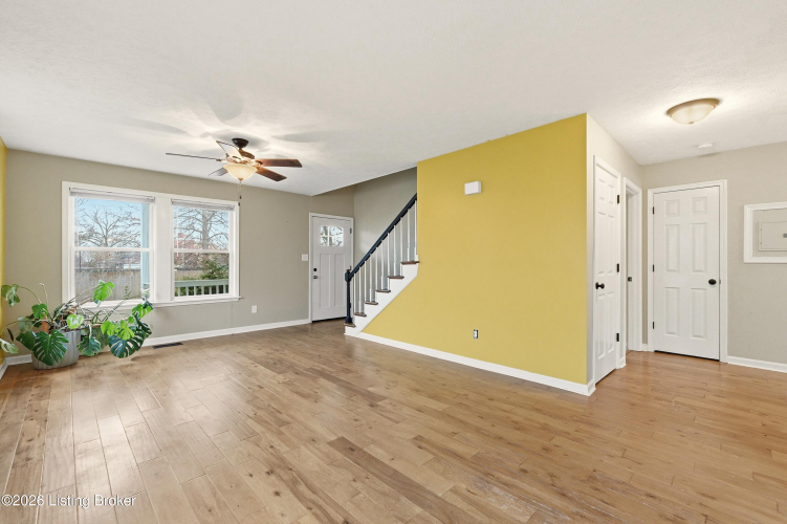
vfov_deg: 77.3
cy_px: 262
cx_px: 394
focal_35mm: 15
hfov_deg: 100.4
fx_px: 328
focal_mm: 10
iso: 400
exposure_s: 1/60
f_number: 9
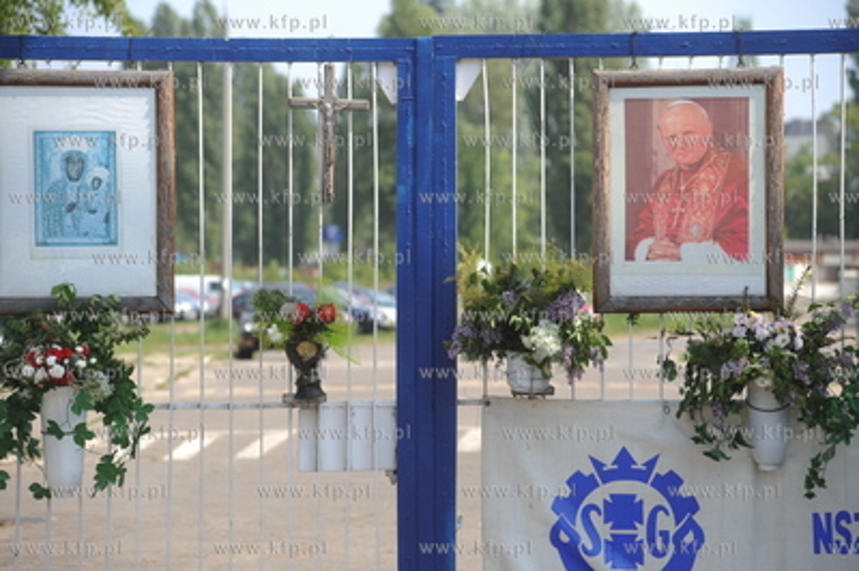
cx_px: 430
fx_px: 3695
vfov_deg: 8.8
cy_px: 286
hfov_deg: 13.3
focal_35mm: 155
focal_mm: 155
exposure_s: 1/250
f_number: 5.6
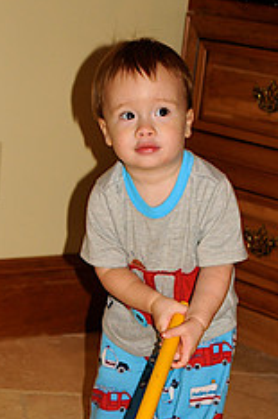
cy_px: 340
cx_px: 159
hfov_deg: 13.5
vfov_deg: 20.0
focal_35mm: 101
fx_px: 1175
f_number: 3.8
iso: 200
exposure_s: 1/60
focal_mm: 35
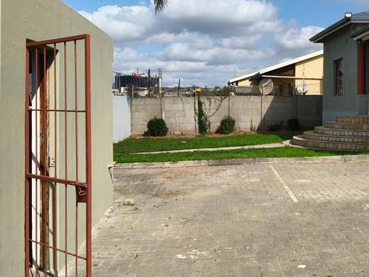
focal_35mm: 45
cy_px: 106
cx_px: 254
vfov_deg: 32.1
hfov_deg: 41.4
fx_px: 480
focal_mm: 4.84
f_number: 1.8
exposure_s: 1/2765
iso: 80
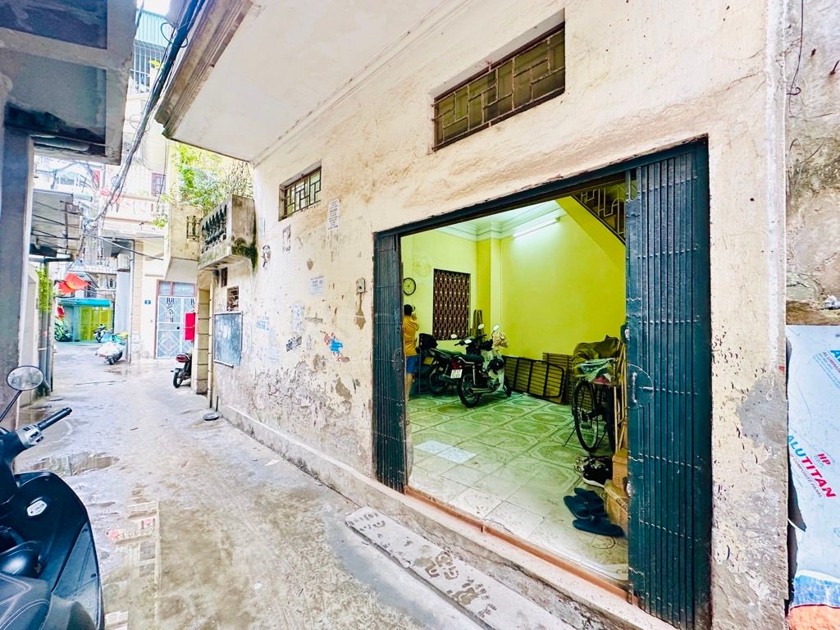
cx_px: 420
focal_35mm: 14
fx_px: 340
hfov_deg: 102.1
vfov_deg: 85.7
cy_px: 315
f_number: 2.2
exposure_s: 1/100
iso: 250
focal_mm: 2.22
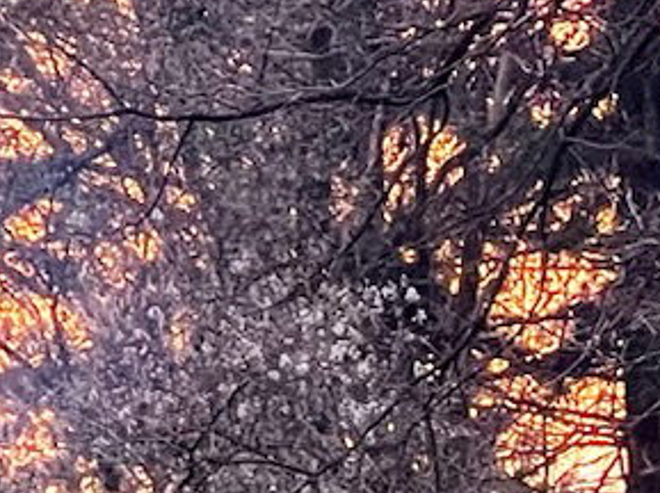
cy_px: 1007
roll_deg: +1.1
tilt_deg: +4.7
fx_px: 7027
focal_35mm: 369
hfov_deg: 5.4
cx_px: 128
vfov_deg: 4.0
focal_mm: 6
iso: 800
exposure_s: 1/60
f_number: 2
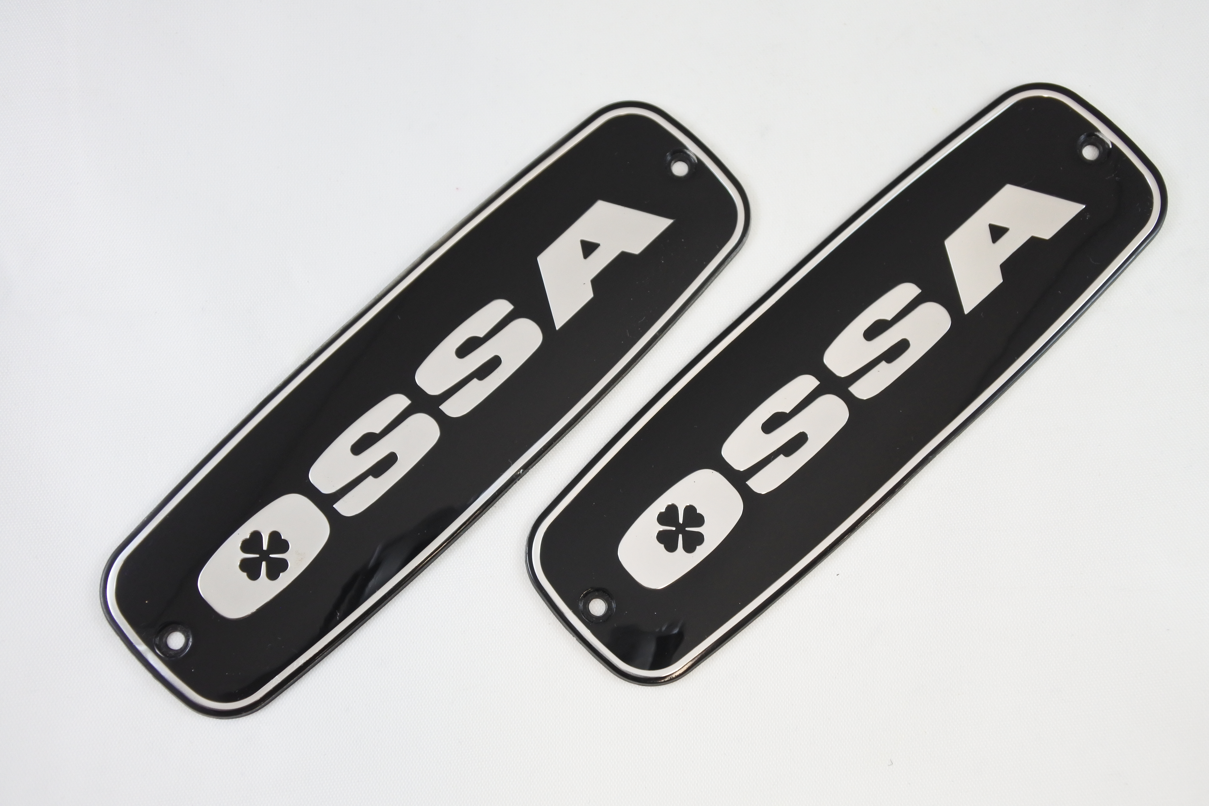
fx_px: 1612
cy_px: 403
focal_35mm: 48
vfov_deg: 28.1
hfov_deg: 41.1
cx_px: 604
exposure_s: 1/125
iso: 560
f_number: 4.5
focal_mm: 18
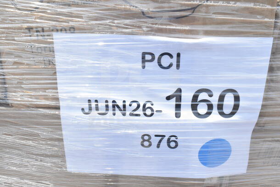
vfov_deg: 34.2
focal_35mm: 39
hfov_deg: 49.5
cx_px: 140
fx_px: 303
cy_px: 94
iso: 1600
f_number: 14
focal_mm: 26
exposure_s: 1/800
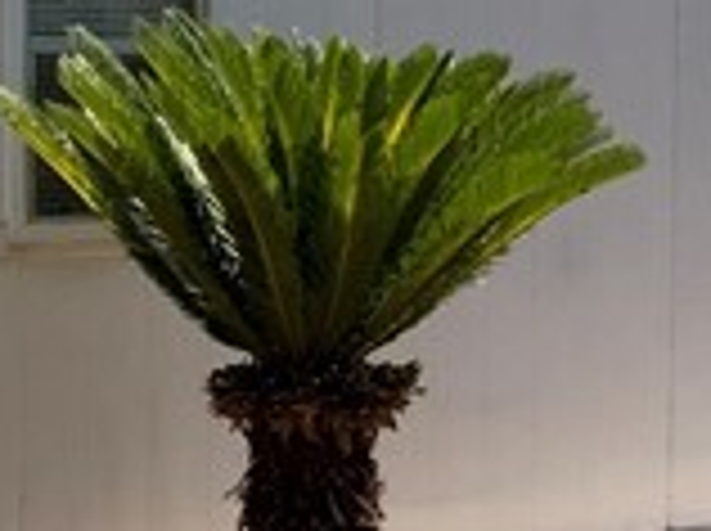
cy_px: 243
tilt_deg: -3.4
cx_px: 891
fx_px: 3466
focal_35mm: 169
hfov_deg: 11.4
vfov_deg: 8.8
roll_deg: +0.1
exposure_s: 1/1689
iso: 25
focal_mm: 4.25
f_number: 1.8
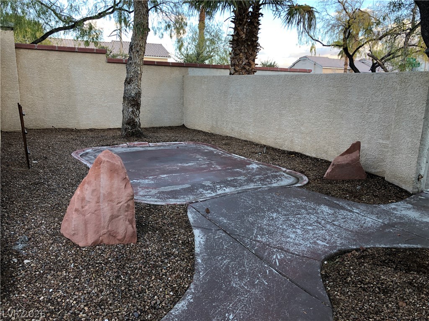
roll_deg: -0.5
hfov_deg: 63.4
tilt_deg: -13.1
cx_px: 214
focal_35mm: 28
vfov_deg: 49.7
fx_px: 347
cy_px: 160
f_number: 1.8
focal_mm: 4
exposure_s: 1/120
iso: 40
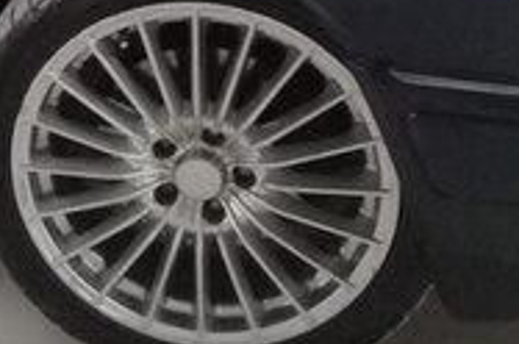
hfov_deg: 17.0
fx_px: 1641
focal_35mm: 114
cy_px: -65
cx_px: -130
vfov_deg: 11.7
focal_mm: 3.3
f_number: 2.2
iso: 250
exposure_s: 1/17
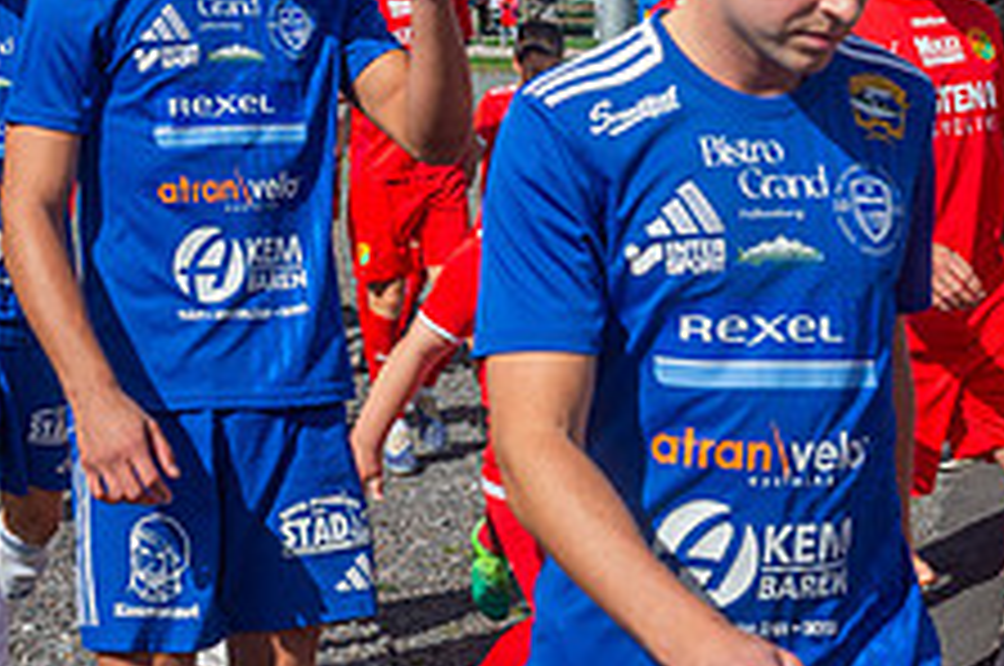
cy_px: 108
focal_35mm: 99
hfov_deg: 20.6
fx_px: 2757
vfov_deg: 13.7
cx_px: 396
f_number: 7.1
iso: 140
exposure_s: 1/800
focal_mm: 38
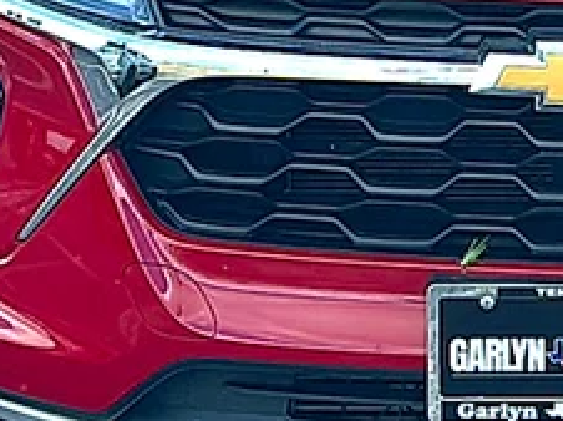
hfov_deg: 15.9
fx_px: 1966
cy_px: 1
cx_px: 600
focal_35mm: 121
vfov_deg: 12.1
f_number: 1.78
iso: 80
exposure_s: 1/2165
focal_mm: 6.86
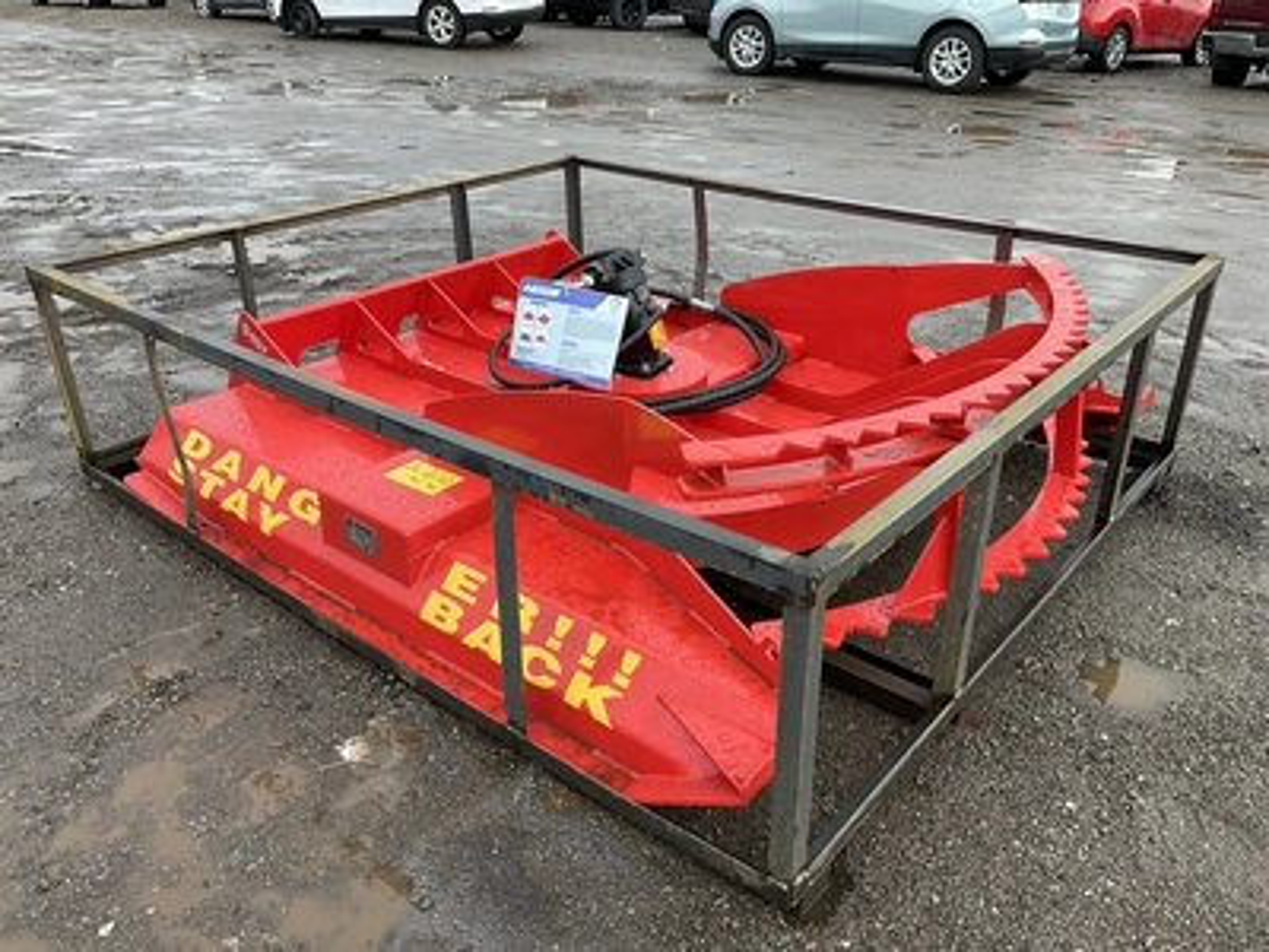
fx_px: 1063
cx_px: 634
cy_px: 476
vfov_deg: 48.2
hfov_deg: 61.7
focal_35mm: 29
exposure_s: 1/177
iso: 20
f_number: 1.8
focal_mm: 3
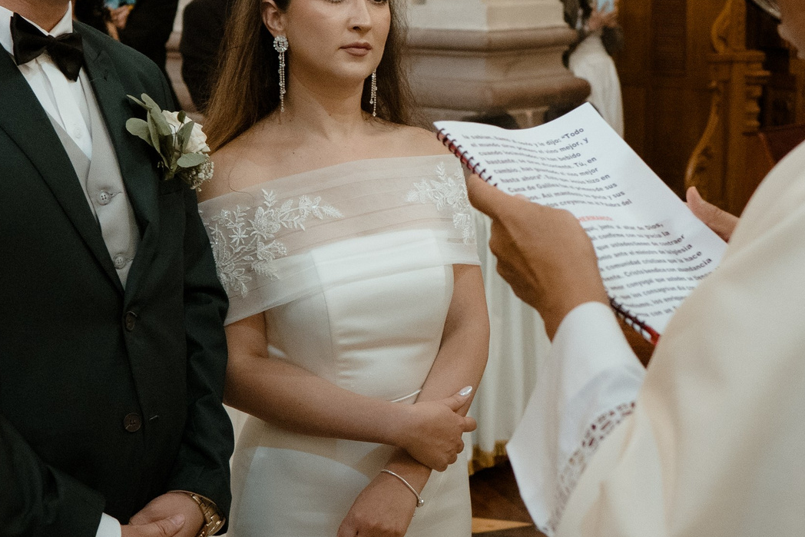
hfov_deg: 31.4
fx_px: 1431
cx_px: 401
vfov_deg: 21.1
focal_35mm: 64
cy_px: 162
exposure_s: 1/200
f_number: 2
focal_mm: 16
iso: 1000
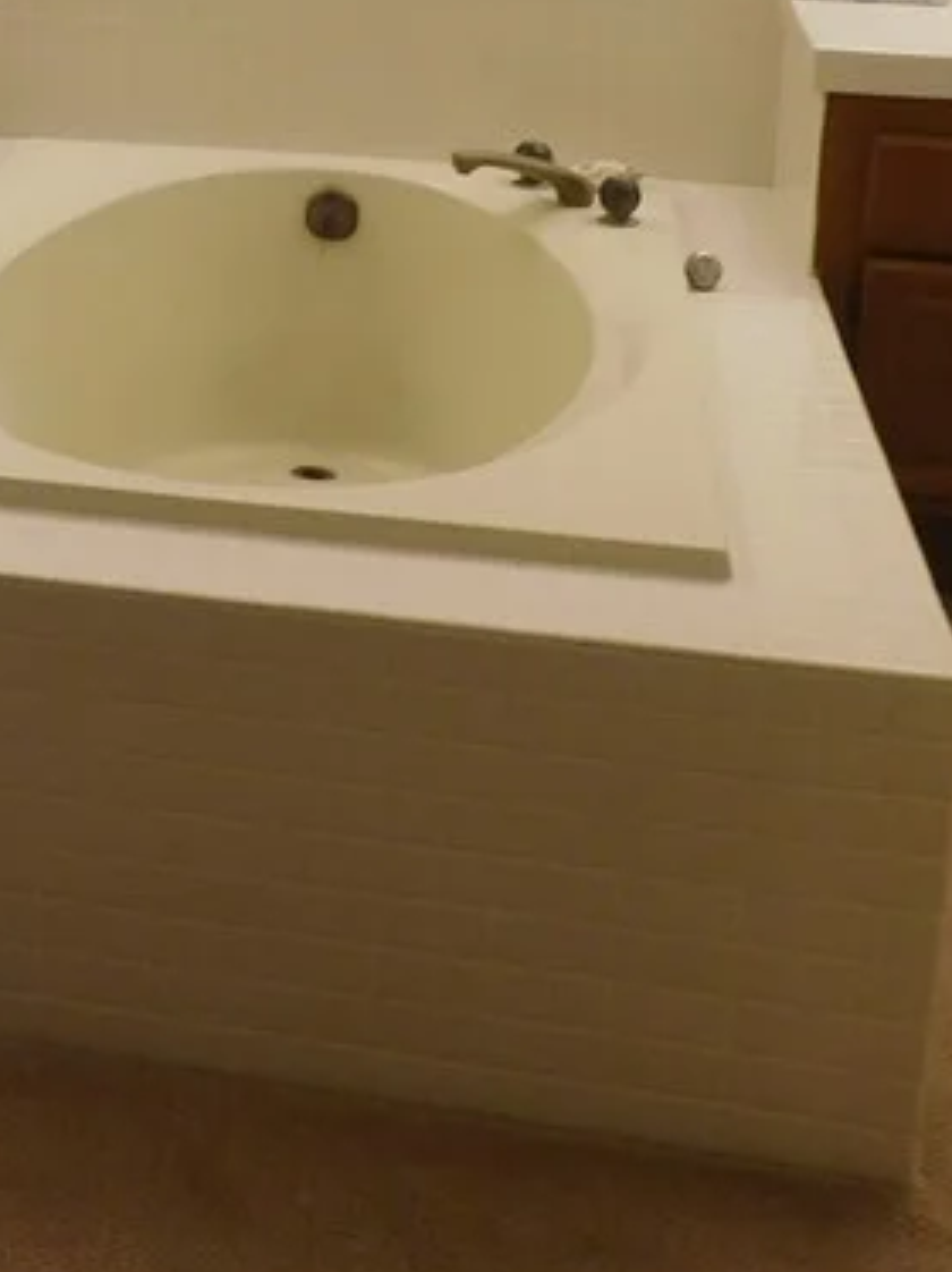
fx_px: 2313
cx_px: -24
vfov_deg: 28.7
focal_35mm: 63
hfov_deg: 22.3
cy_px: -10
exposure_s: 1/30
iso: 140
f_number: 3
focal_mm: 4
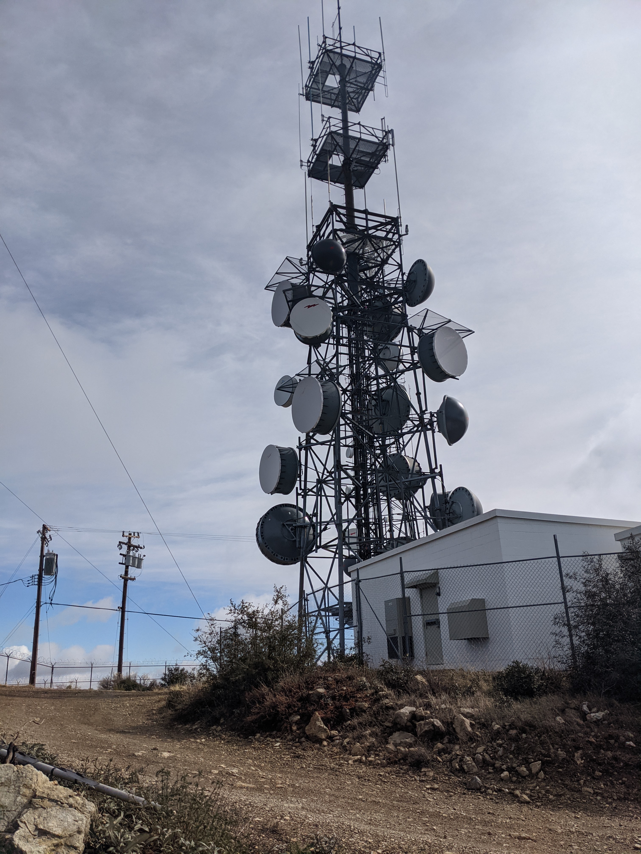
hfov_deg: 51.4
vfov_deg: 65.3
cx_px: 320
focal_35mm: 27
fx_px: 667
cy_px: 427
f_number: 1.73
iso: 94
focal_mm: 4.38
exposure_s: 1/11765
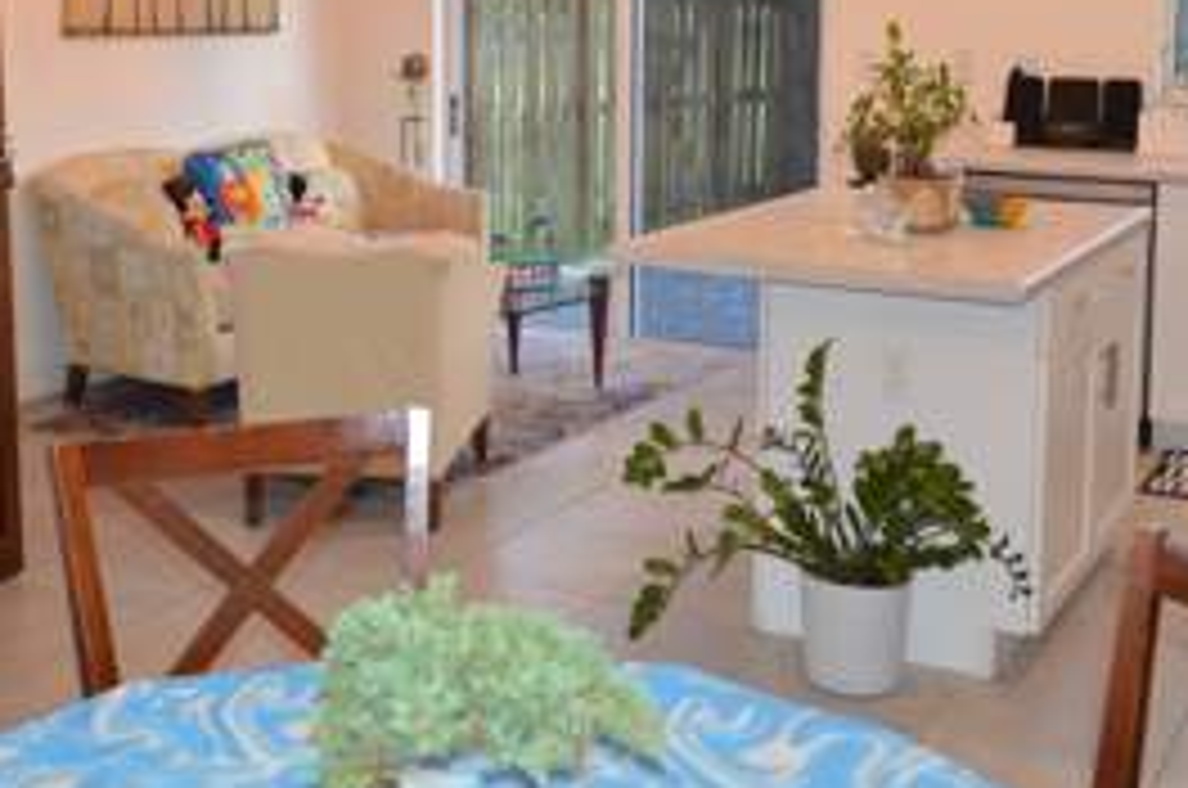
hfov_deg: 40.3
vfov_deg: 26.9
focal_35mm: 49
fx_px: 1614
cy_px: 153
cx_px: 486
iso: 400
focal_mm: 18
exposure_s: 1/60
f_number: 3.5
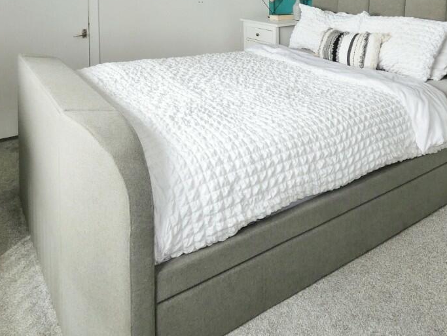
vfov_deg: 46.4
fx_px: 388
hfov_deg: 59.3
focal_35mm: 30
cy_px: 127
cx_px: 276
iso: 80
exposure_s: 1/80
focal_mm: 3.6
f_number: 2.8
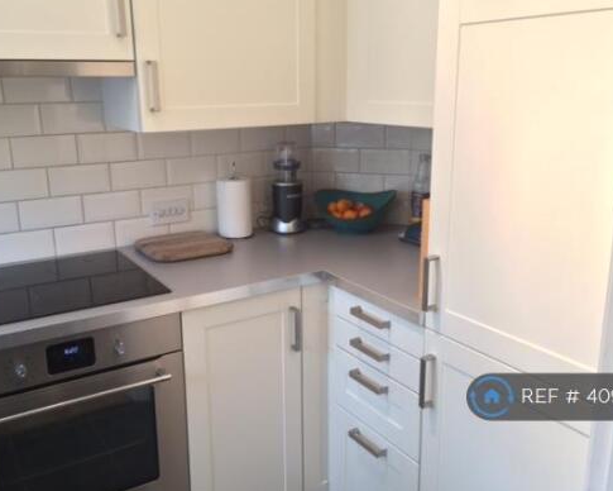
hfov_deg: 52.8
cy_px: 245
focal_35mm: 34
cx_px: 291
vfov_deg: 43.4
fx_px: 617
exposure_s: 1/33
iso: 160
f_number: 2.2
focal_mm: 4.15
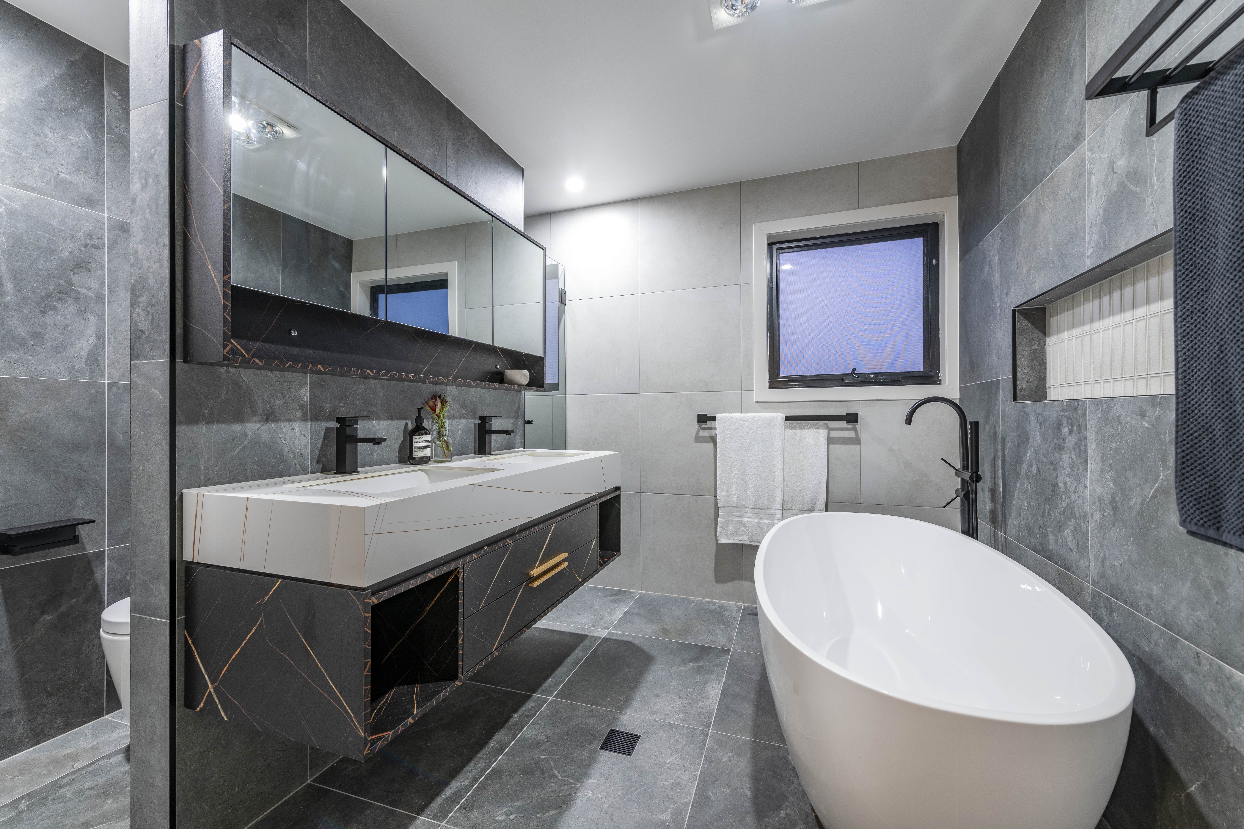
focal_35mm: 14
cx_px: 622
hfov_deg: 104.3
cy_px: 414
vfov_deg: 81.2
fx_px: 484
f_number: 5.6
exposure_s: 1/2
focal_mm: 14
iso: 125
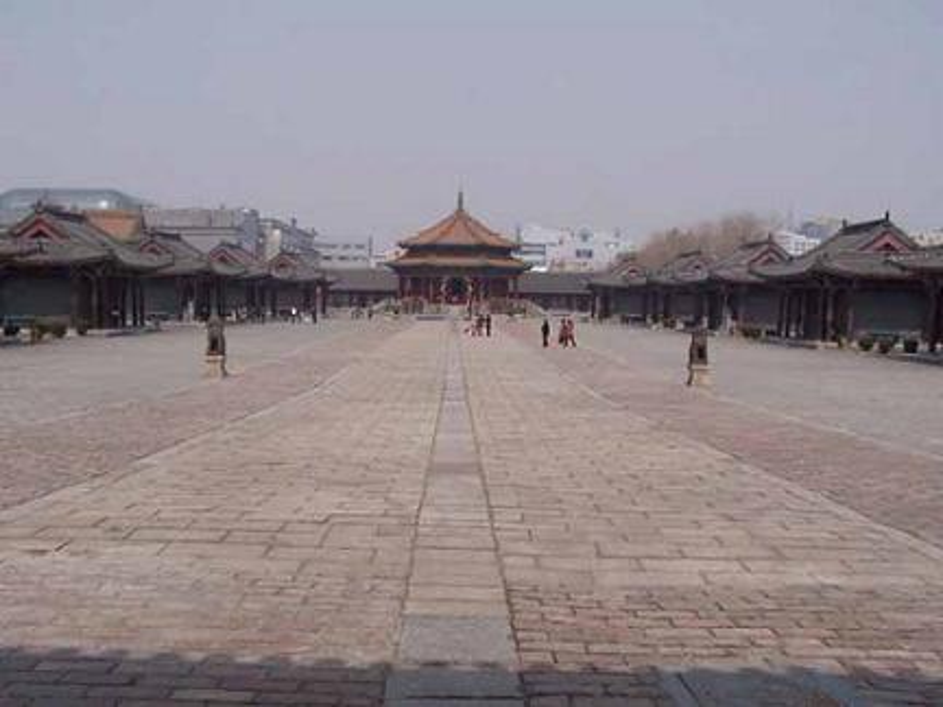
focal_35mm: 38
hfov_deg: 49.0
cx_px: 472
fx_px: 1035
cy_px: 354
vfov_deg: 37.7
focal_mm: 6.3
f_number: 5.6
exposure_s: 1/500
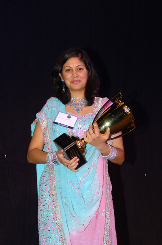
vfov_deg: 24.7
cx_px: 81
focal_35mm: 82
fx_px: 560
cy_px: 122
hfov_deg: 16.5
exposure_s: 1/60
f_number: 5.6
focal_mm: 55
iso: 400
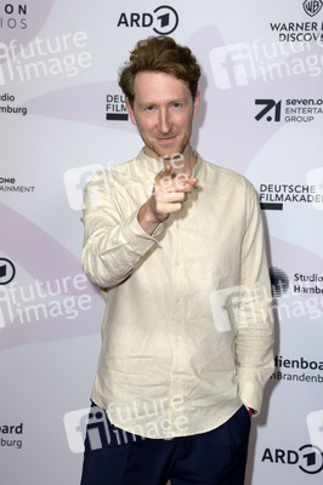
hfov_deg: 18.9
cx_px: 162
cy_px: 242
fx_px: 971
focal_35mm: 72
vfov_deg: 28.1
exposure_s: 1/250
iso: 400
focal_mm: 72
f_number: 6.3
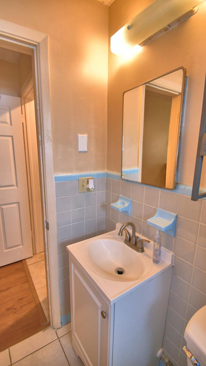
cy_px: 183
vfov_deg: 99.4
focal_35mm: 16
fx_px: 155
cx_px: 102
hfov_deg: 67.1
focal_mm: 10
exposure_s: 1/30
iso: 220
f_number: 4.5
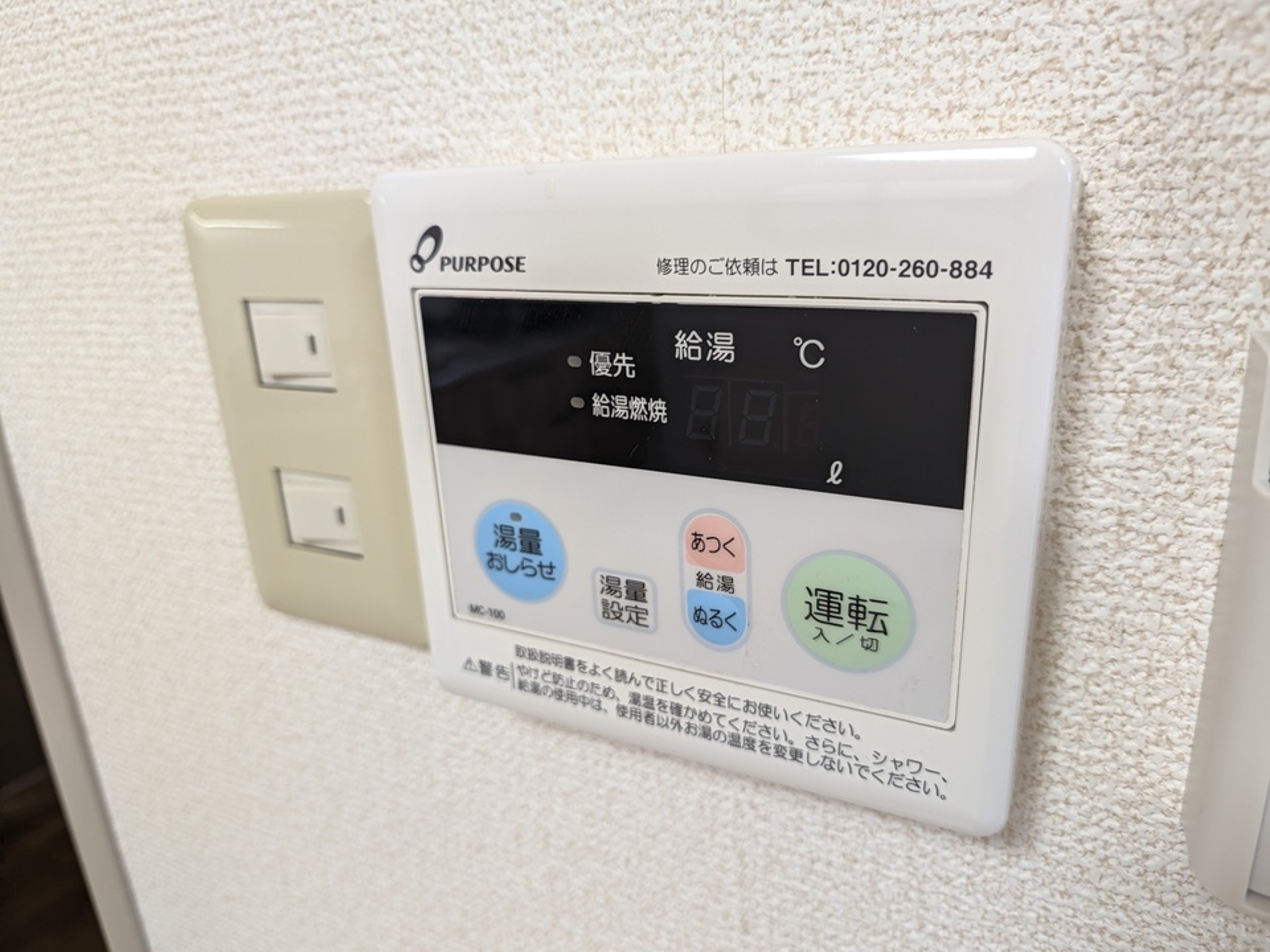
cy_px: 476
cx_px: 635
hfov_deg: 73.9
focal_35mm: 23
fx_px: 844
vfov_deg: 58.9
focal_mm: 5.28
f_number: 1.7
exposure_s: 1/30
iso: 30
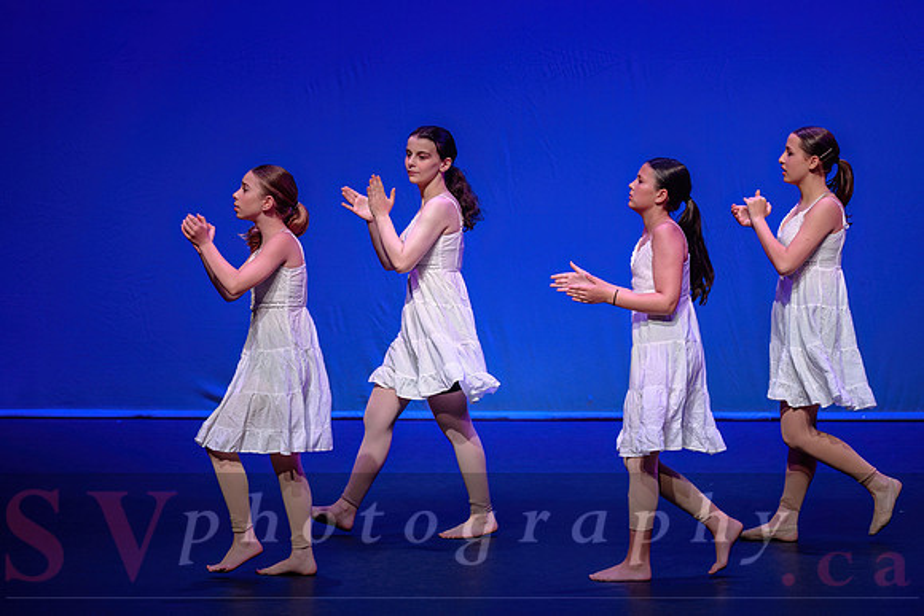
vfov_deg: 7.4
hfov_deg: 11.0
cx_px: 462
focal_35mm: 186
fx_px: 4785
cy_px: 314
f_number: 2.8
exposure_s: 1/500
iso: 1600
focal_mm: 150
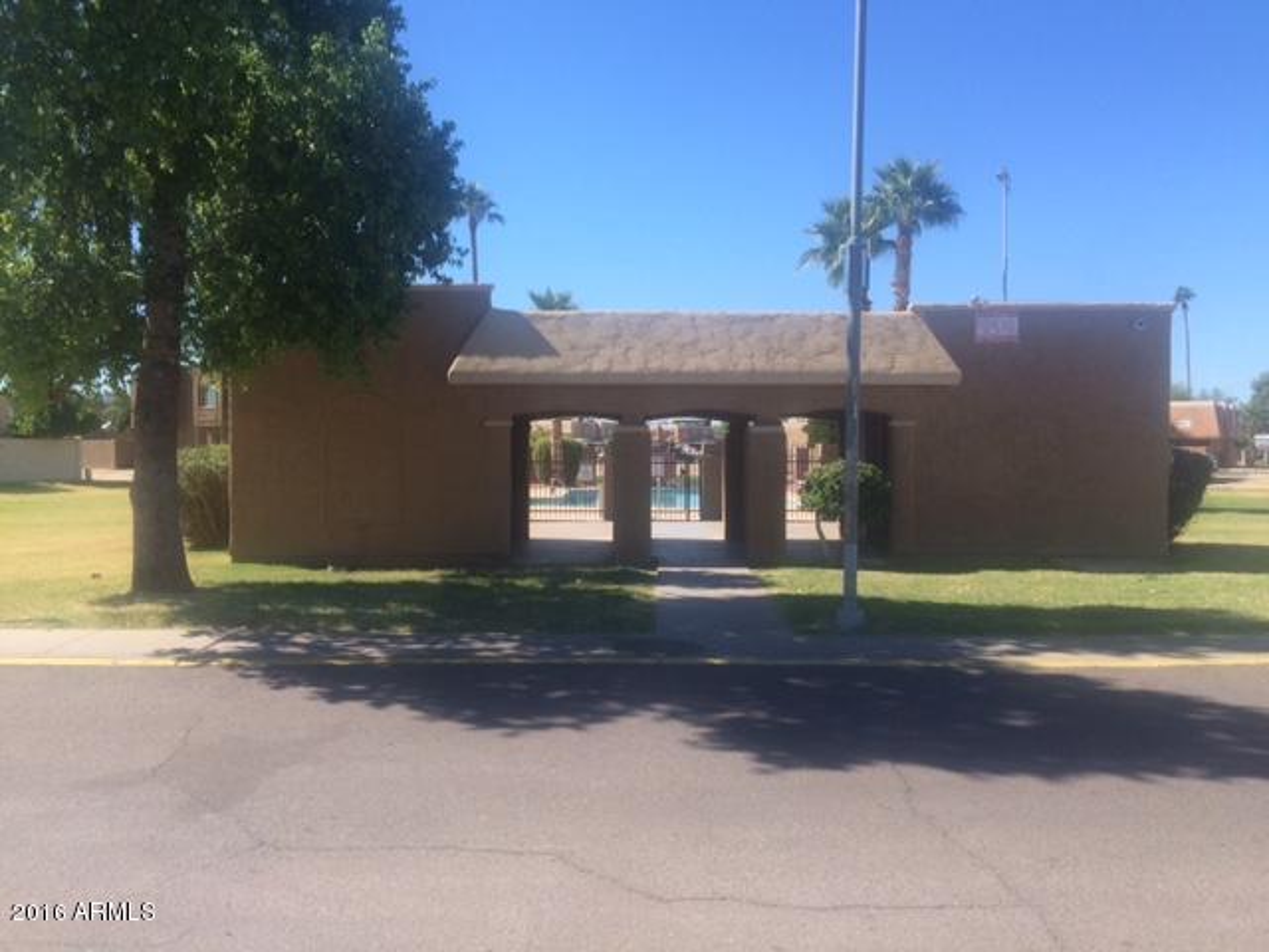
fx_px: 1063
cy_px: 476
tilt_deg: -2.0
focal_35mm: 29
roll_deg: +0.2
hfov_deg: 61.7
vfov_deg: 48.2
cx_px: 634
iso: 32
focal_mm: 4.15
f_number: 2.2
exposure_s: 1/1325
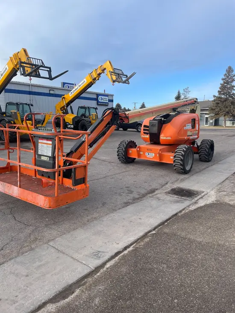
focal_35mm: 26
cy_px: 156
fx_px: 235
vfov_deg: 67.3
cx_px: 118
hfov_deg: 53.1
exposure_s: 1/1171
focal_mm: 4.2
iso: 32
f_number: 1.6
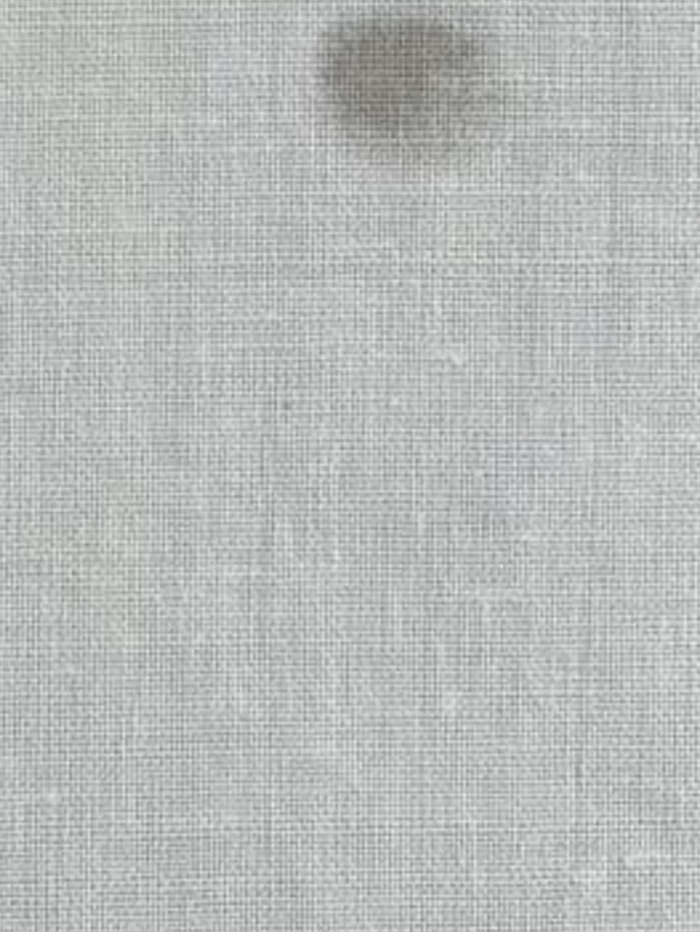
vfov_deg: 9.0
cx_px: -1344
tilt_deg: -85.8
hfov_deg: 7.1
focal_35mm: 190
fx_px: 5117
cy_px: -1608
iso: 32
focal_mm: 5.96
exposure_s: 1/122
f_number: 1.6
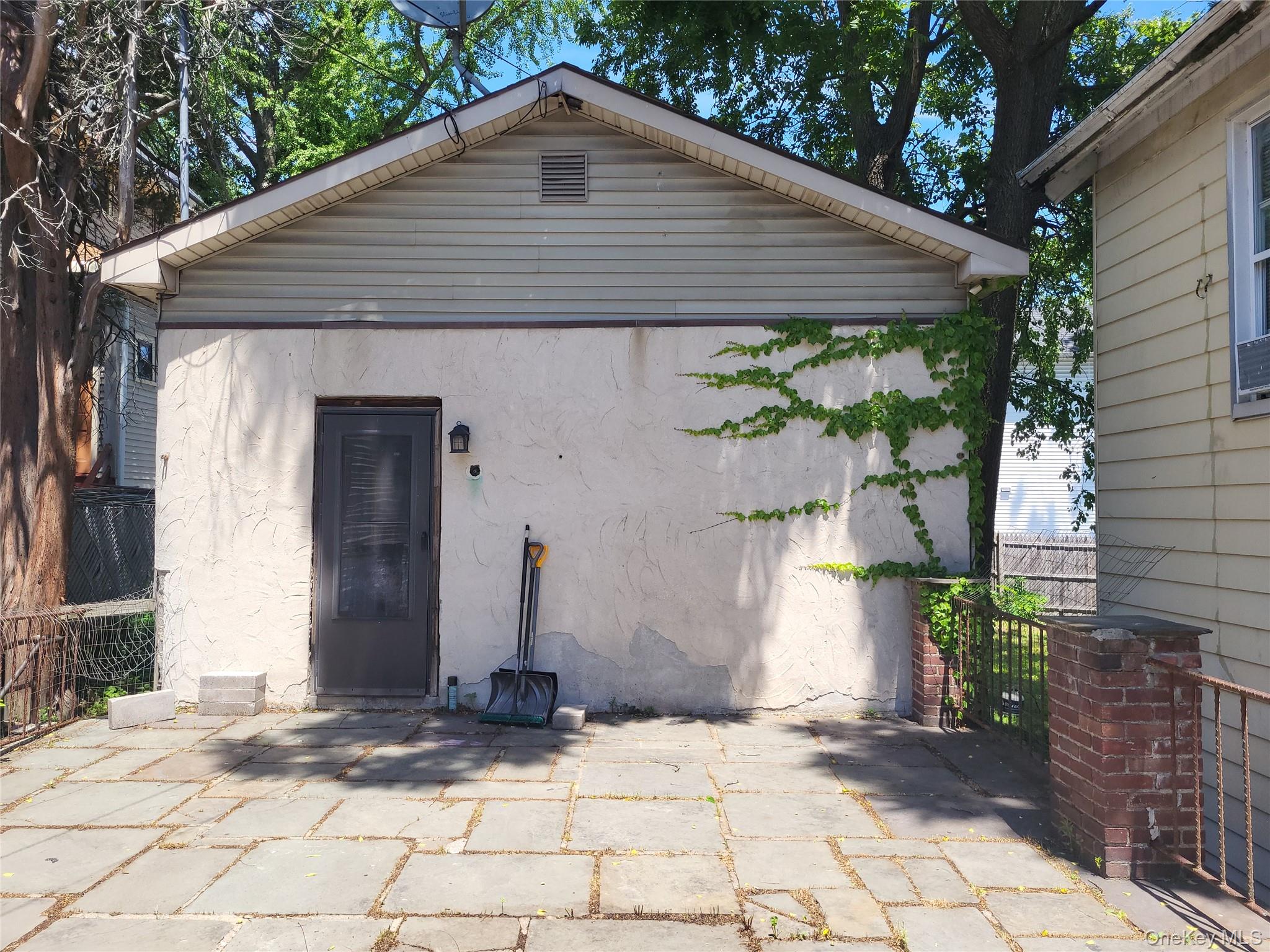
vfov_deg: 53.1
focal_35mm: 26
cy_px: 476
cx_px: 635
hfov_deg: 67.3
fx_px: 954
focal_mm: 5.4
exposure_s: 1/1061
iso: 40
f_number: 1.8
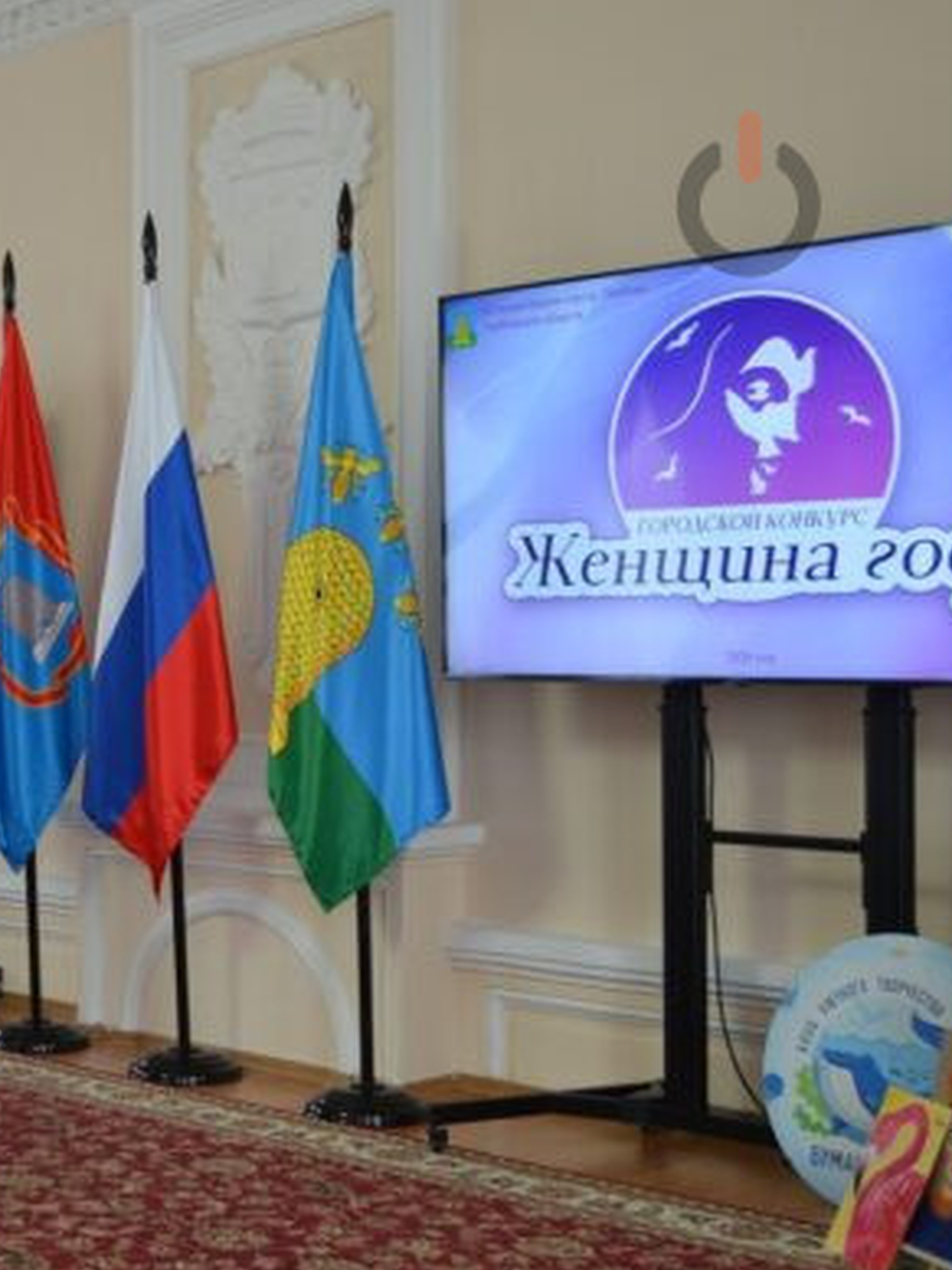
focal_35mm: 58
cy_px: 628
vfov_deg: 33.2
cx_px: -7
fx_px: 2127
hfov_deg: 24.1
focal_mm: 26
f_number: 4
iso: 250
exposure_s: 1/40
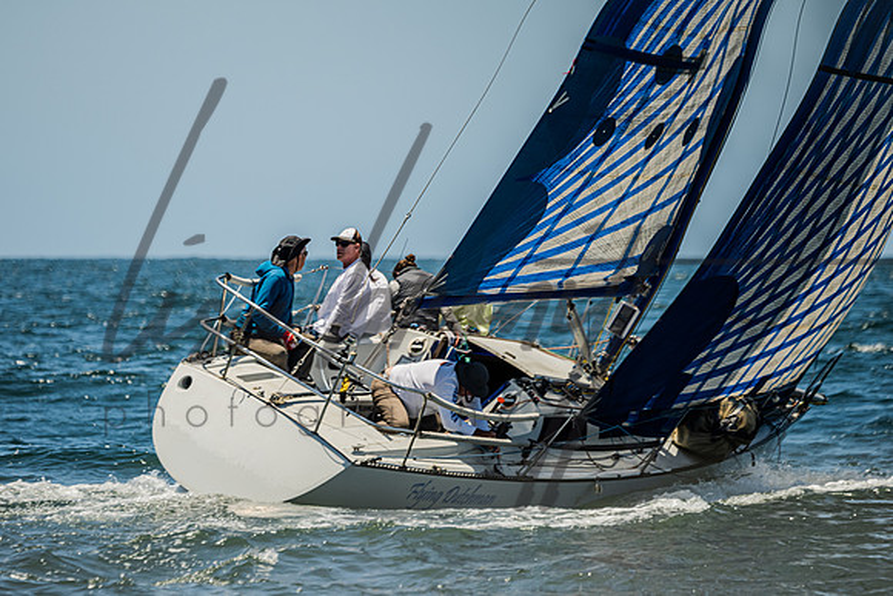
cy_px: 357
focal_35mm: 359
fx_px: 8906
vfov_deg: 3.8
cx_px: 359
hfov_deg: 5.7
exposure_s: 1/1000
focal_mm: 300
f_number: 5.6
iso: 320
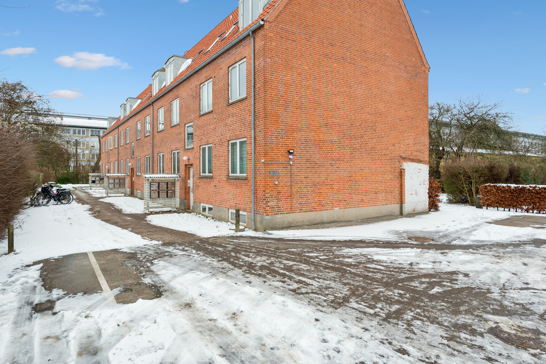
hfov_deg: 81.2
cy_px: 182
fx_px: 318
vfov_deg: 59.5
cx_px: 273
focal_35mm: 21
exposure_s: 1/30
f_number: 10
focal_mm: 21
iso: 200
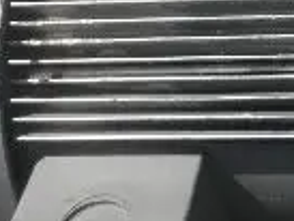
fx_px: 1114
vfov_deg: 11.3
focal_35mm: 131
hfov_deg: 13.8
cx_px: 491
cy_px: 64
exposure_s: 1/200
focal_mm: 5
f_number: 8.5
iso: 64
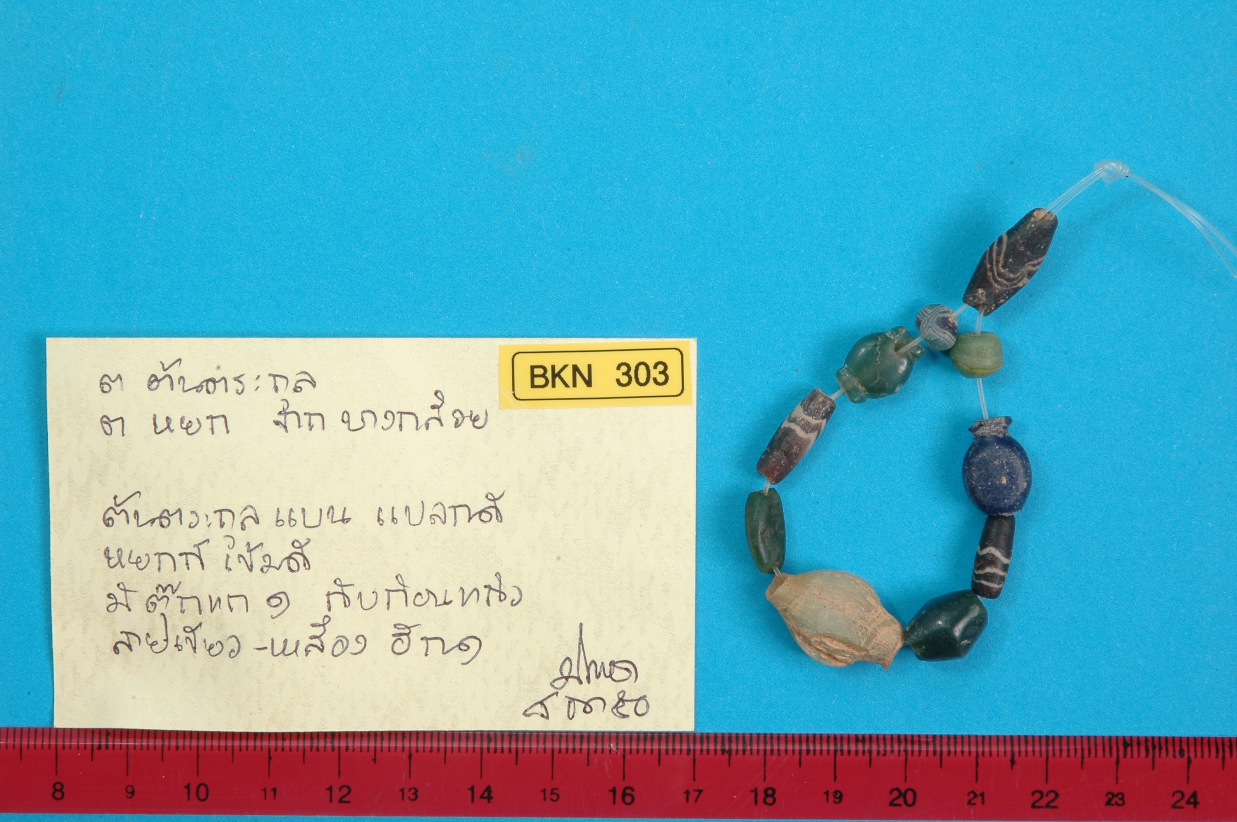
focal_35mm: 105
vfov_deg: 13.0
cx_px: 618
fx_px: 3605
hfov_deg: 19.5
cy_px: 411
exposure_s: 1/10
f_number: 29
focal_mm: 70
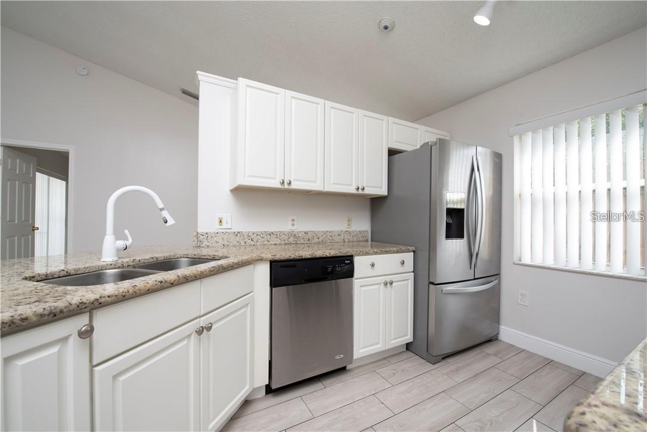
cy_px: 216
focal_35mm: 14
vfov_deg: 81.2
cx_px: 324
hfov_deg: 104.2
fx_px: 252
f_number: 10
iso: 400
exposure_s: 1/100
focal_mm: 14
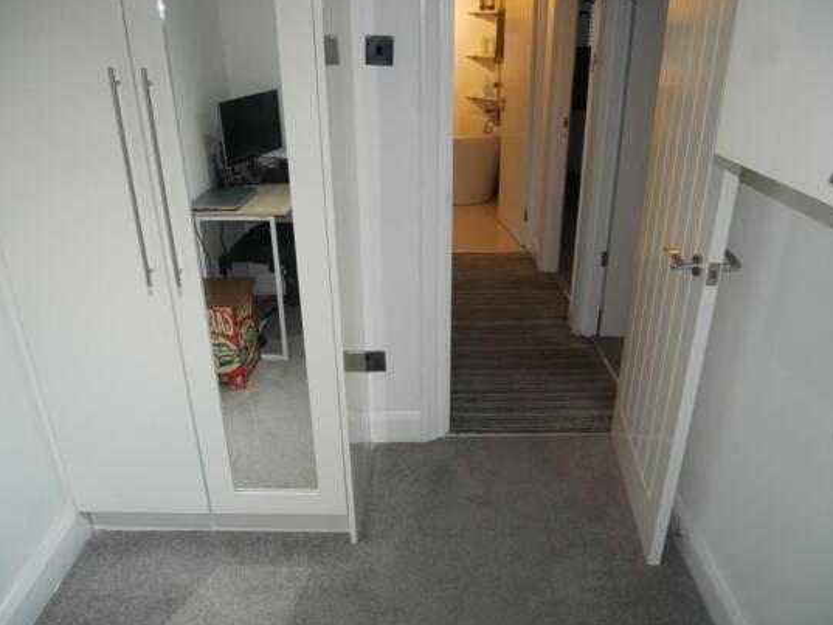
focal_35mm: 26
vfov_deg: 53.1
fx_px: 626
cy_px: 322
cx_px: 425
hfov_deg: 67.3
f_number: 3.5
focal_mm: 12
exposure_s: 1/50
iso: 800
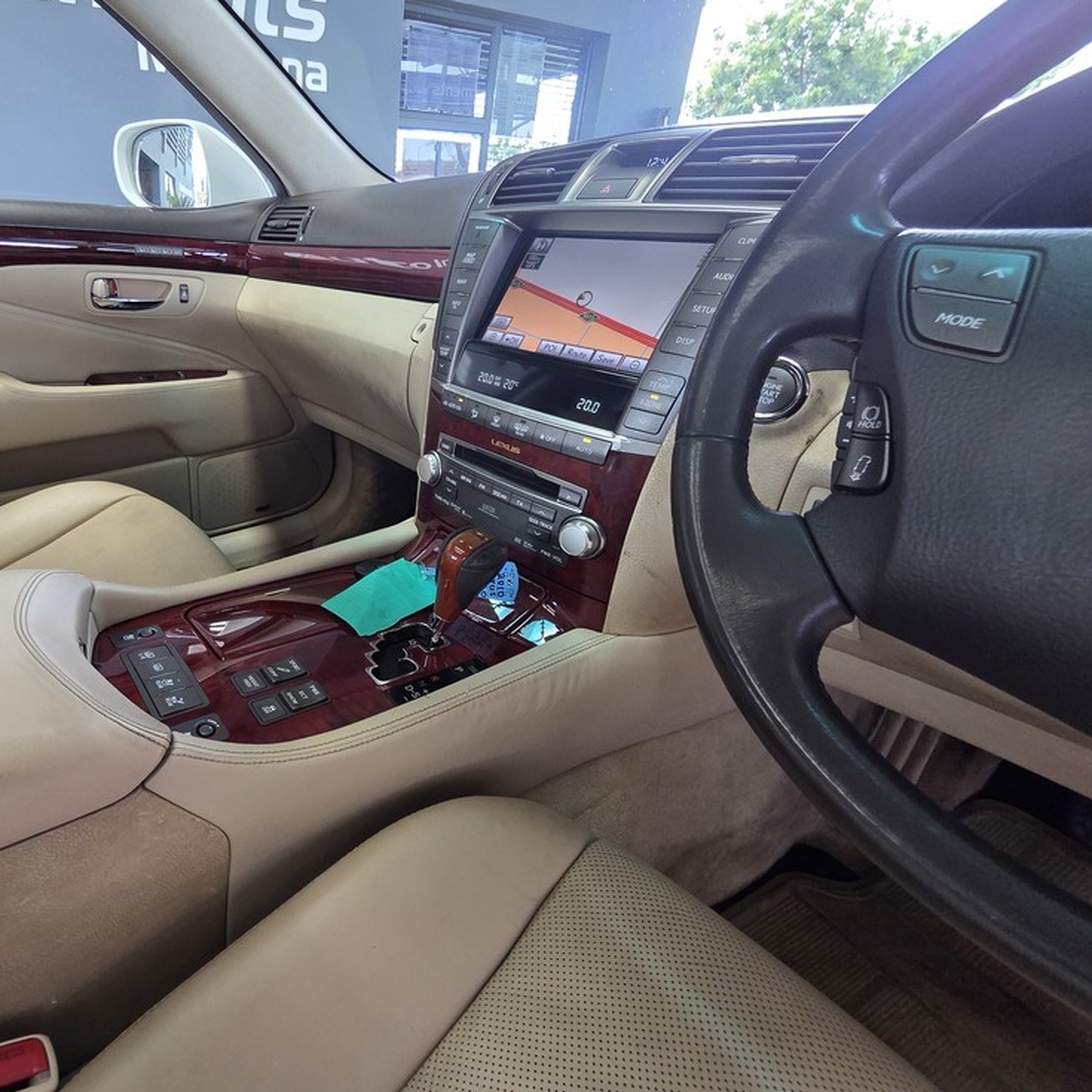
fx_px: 571
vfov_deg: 87.4
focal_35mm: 16
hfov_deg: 83.3
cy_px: 545
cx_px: 333
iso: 250
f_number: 2.2
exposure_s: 1/68
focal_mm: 2.2
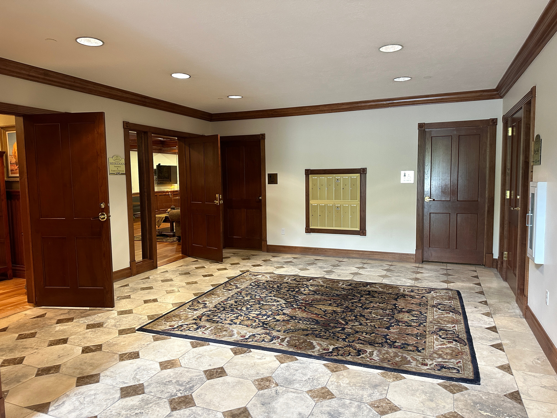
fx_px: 386
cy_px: 209
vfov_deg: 56.8
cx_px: 278
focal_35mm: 24
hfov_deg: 71.6
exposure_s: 1/60
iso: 320
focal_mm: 6.86
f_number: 1.78
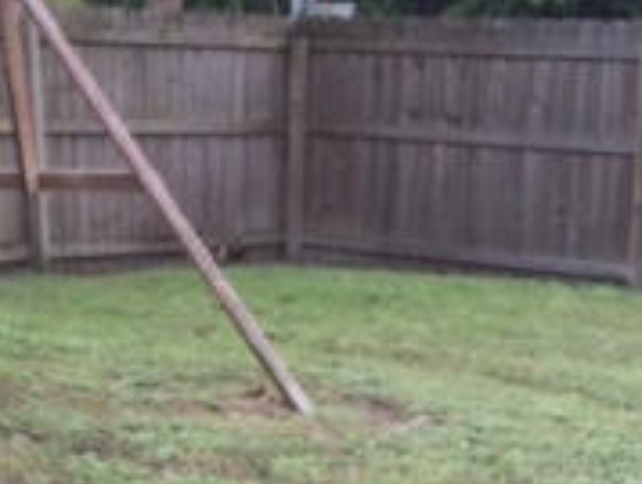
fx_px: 1931
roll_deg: -1.2
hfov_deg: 16.5
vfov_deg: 14.3
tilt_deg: -7.1
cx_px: -418
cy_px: 199
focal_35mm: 104
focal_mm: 4.15
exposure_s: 1/323
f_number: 2.2
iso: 32
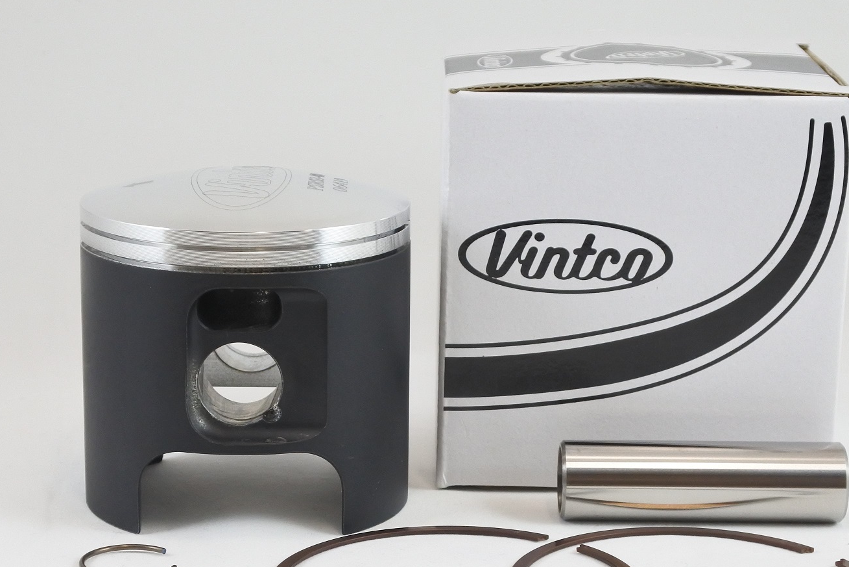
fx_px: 1627
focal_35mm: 69
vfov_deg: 19.7
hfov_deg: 29.2
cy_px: 346
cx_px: 438
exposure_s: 1/125
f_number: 4.5
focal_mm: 17.6
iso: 450
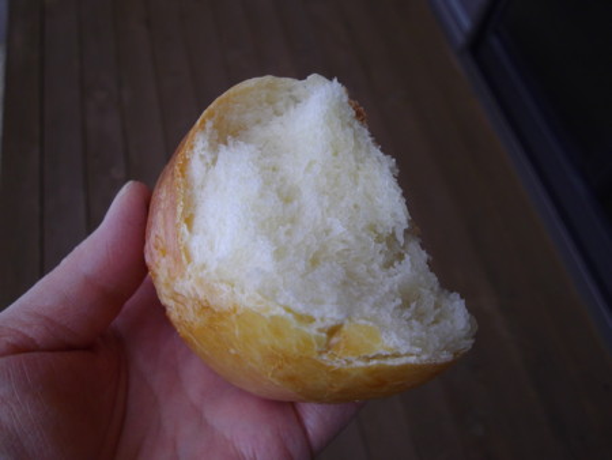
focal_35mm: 32
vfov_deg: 44.2
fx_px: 566
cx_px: 306
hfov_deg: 56.8
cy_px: 230
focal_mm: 5.8
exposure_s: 1/100
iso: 100
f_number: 3.5
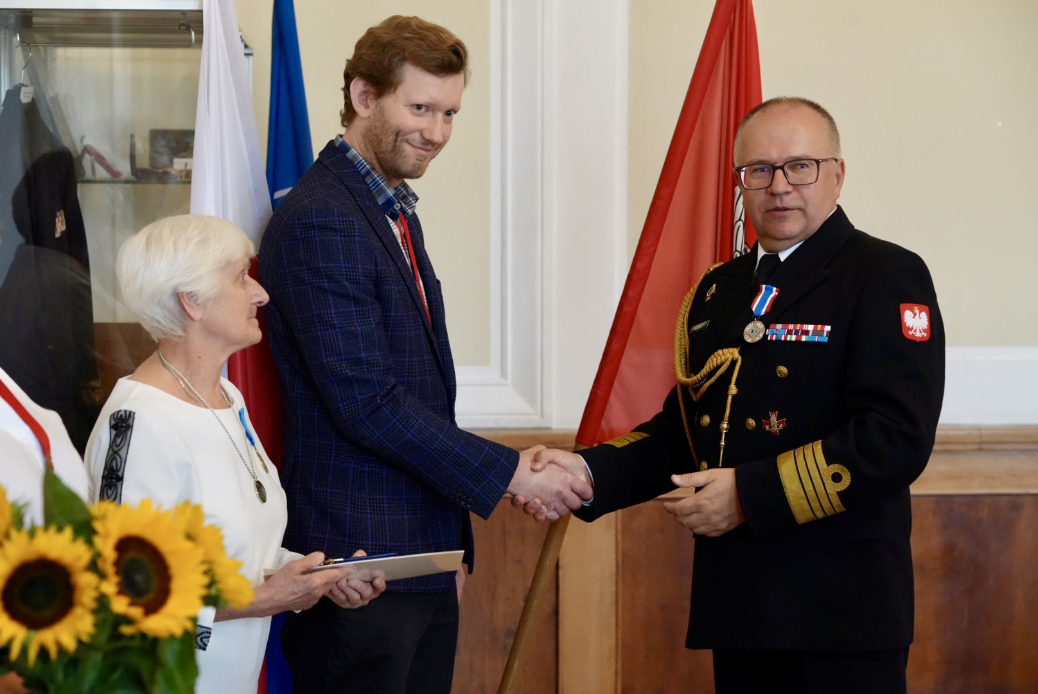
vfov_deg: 16.1
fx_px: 2453
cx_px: 519
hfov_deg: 23.9
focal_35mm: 85
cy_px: 347
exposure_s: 1/160
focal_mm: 85
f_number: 4
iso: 8000
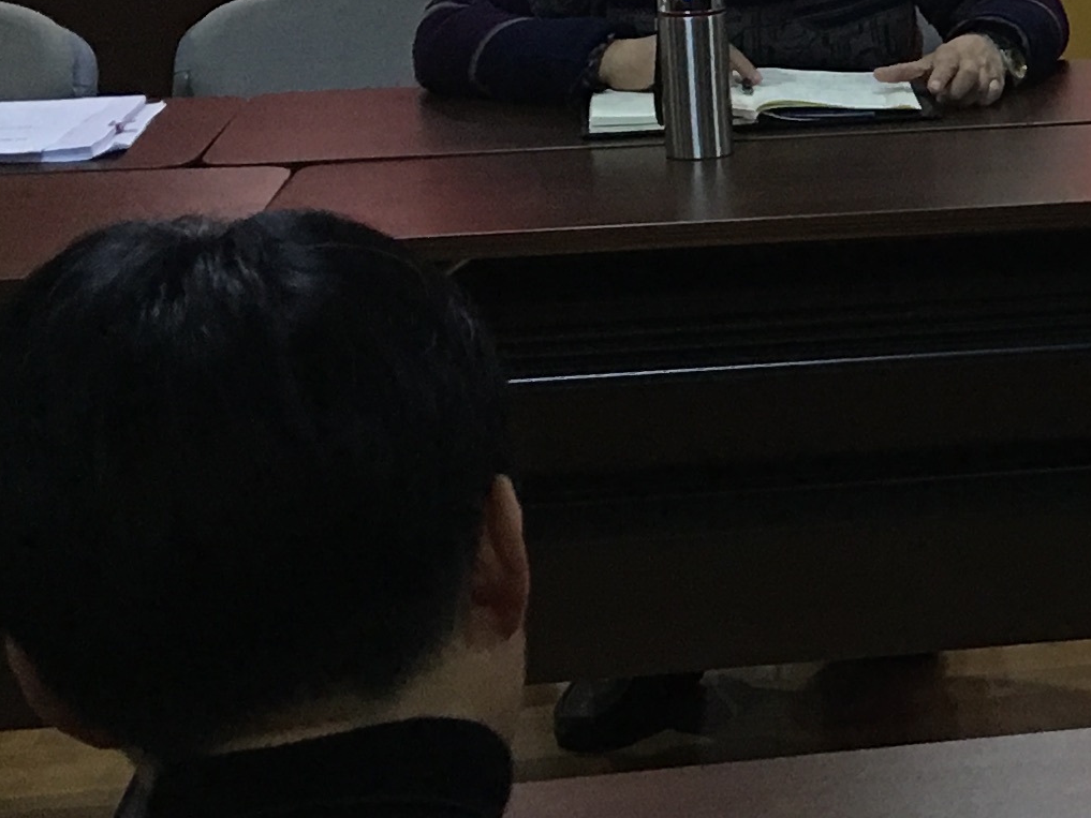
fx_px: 3625
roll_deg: +0.3
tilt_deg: -10.8
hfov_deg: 15.3
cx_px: 1816
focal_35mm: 115
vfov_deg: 12.8
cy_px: 158
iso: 64
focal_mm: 4.15
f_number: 2.2
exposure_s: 1/17
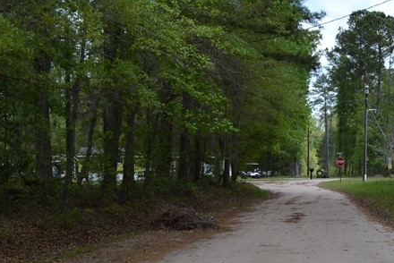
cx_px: 411
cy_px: 244
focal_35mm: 74
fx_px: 810
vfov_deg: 18.1
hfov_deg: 25.7
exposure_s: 1/160
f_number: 6.3
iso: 100
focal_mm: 20
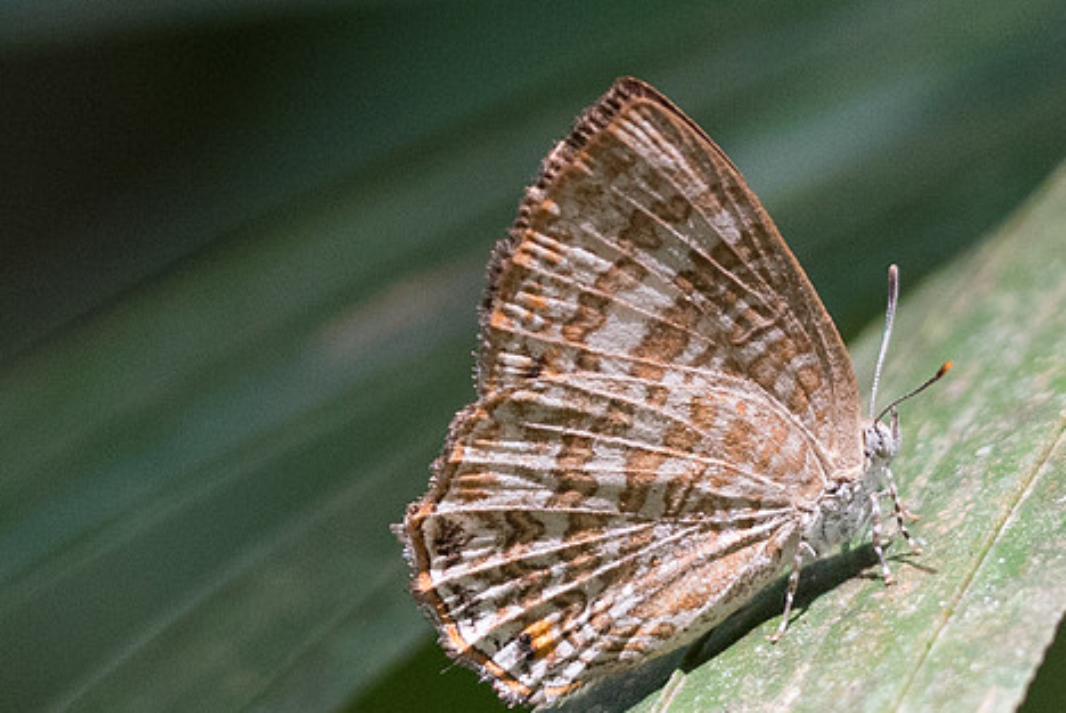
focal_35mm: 1008
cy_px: 415
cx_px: 800
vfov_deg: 1.4
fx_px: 29875
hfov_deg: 2.0
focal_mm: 150
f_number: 4
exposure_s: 1/500
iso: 800
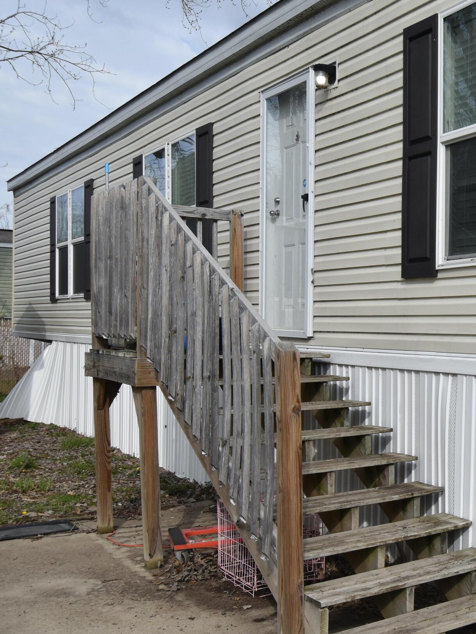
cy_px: 345
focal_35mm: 64
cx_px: 530
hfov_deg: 21.7
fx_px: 1173
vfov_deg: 30.2
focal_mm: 24
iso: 320
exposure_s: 1/1600
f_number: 5.6
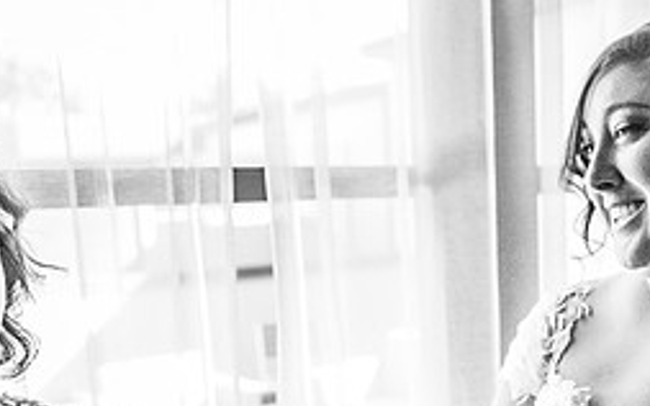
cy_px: 407
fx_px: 992
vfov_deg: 22.2
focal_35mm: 56
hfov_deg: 36.1
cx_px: 398
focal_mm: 24
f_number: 2.8
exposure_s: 1/800
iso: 1600
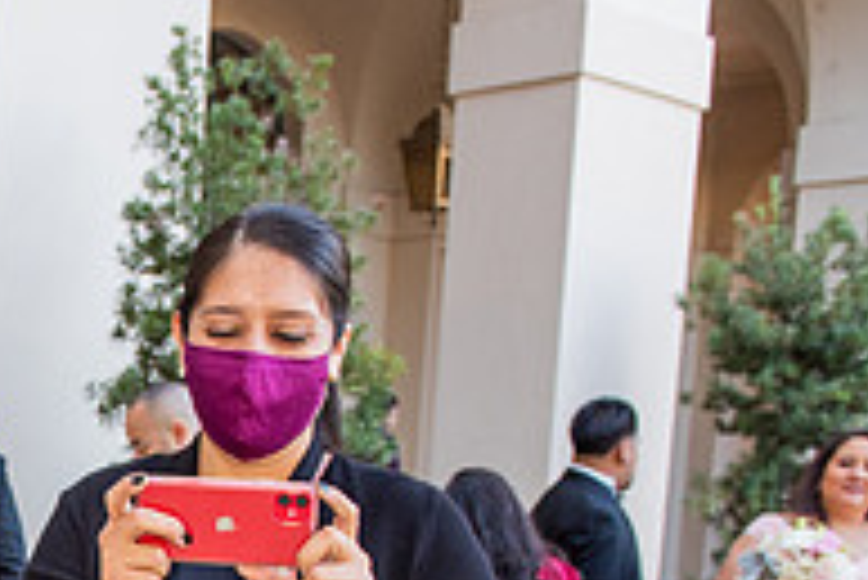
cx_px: -225
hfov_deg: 24.8
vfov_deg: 17.7
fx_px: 1737
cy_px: 758
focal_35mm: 72
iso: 640
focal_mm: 24
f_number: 4.5
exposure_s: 1/200
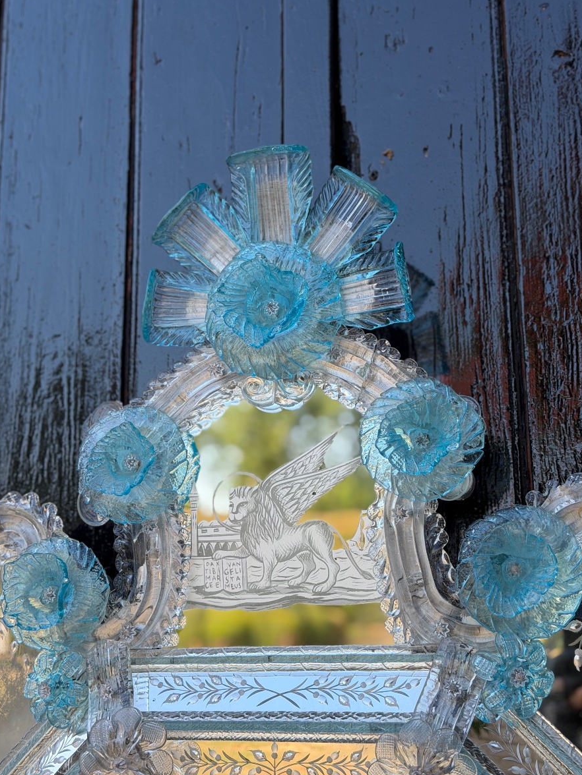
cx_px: 290
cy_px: 393
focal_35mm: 49
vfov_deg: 38.9
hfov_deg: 29.7
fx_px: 1098
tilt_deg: +13.1
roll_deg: +0.3
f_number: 1.78
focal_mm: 6.76
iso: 80
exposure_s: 1/675
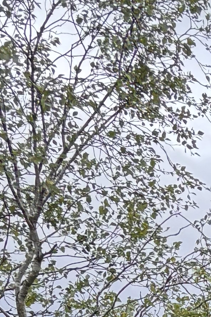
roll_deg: -0.4
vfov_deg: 10.1
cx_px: 614
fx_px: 1540
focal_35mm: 175
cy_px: 787
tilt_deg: -9.9
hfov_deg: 7.1
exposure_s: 1/887
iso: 50
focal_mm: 5.96
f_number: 1.6
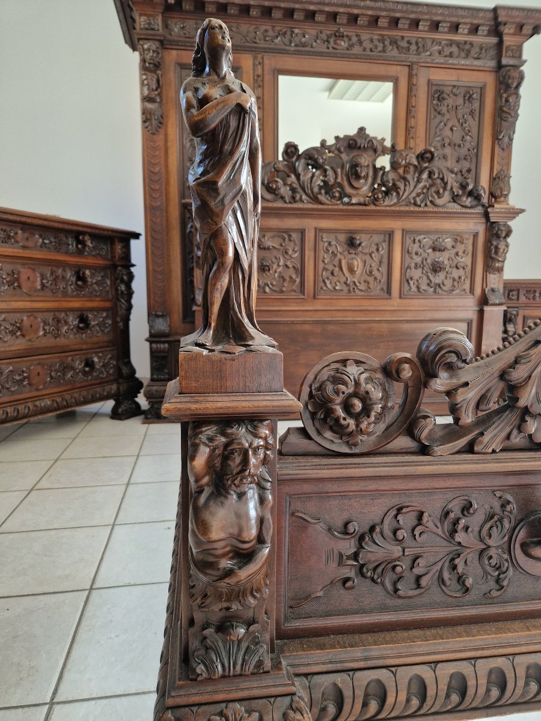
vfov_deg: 73.9
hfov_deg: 58.9
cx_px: 270
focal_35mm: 23
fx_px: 479
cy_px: 360
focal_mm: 5.4
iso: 200
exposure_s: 1/100
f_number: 1.8
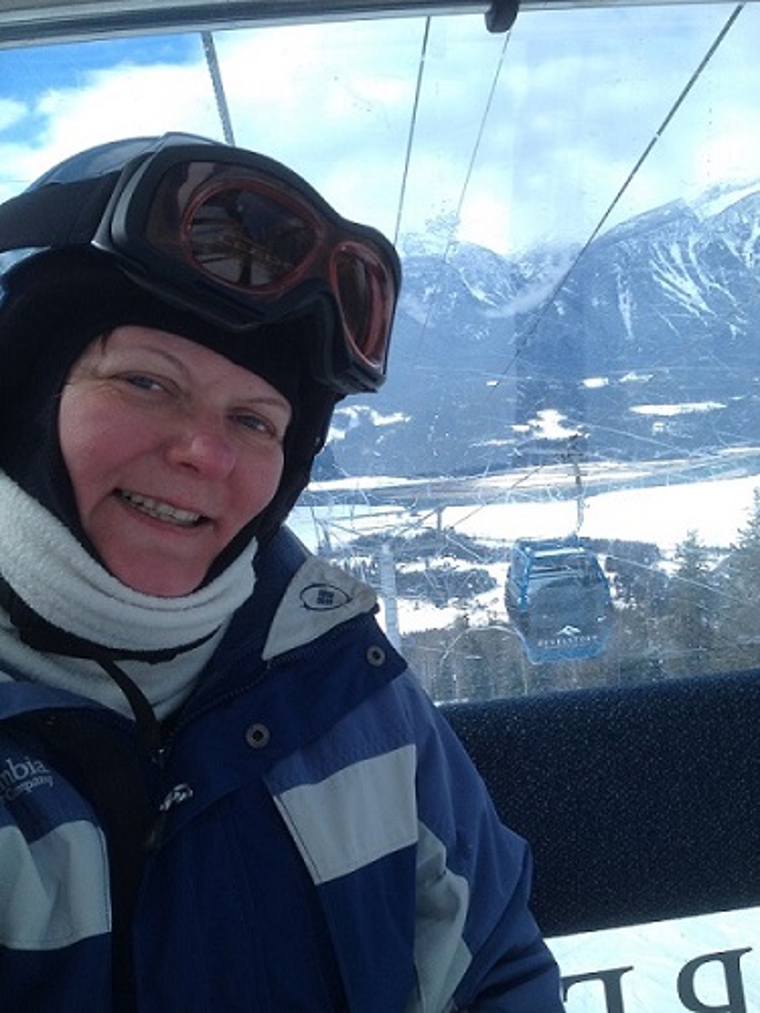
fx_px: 1025
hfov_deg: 40.7
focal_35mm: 35
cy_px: 506
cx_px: 380
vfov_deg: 52.6
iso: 50
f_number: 2.4
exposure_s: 1/497
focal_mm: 4.28
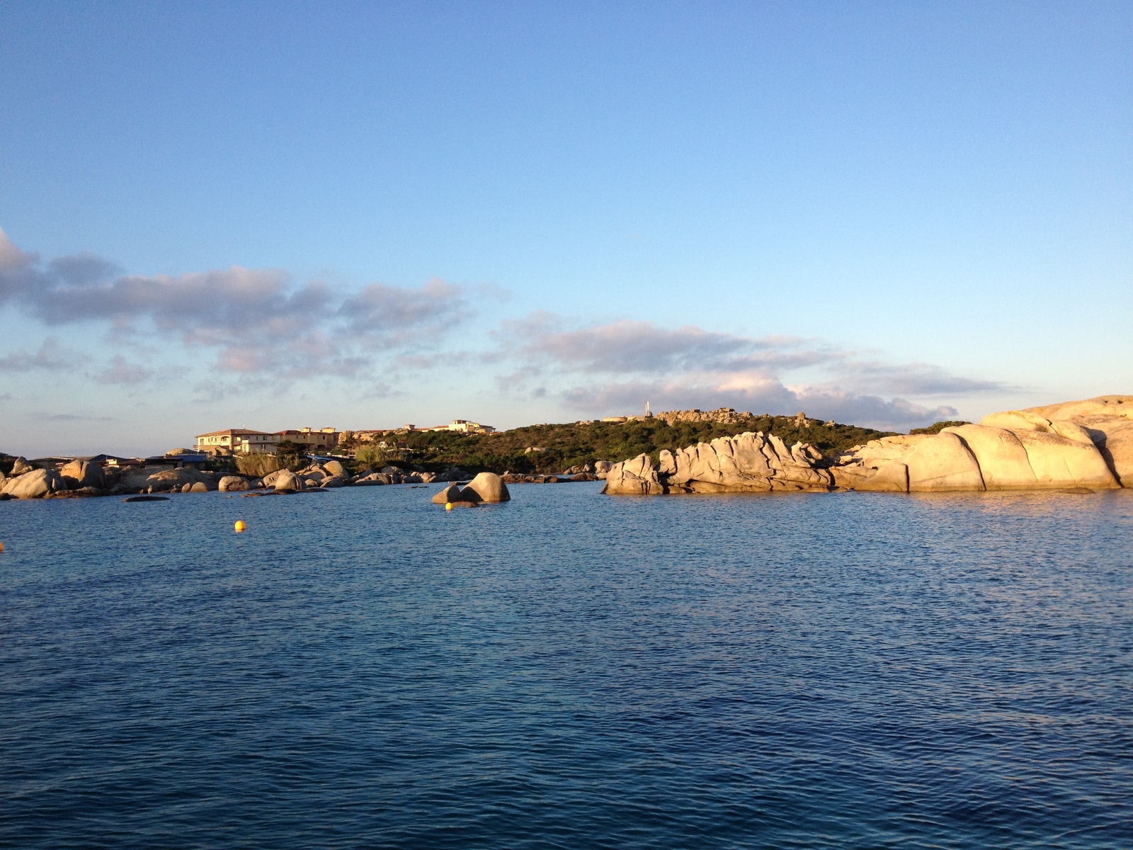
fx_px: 1146
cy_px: 425
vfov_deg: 40.7
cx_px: 566
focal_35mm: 35
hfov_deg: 52.6
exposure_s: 1/726
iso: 64
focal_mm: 4.28
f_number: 2.4
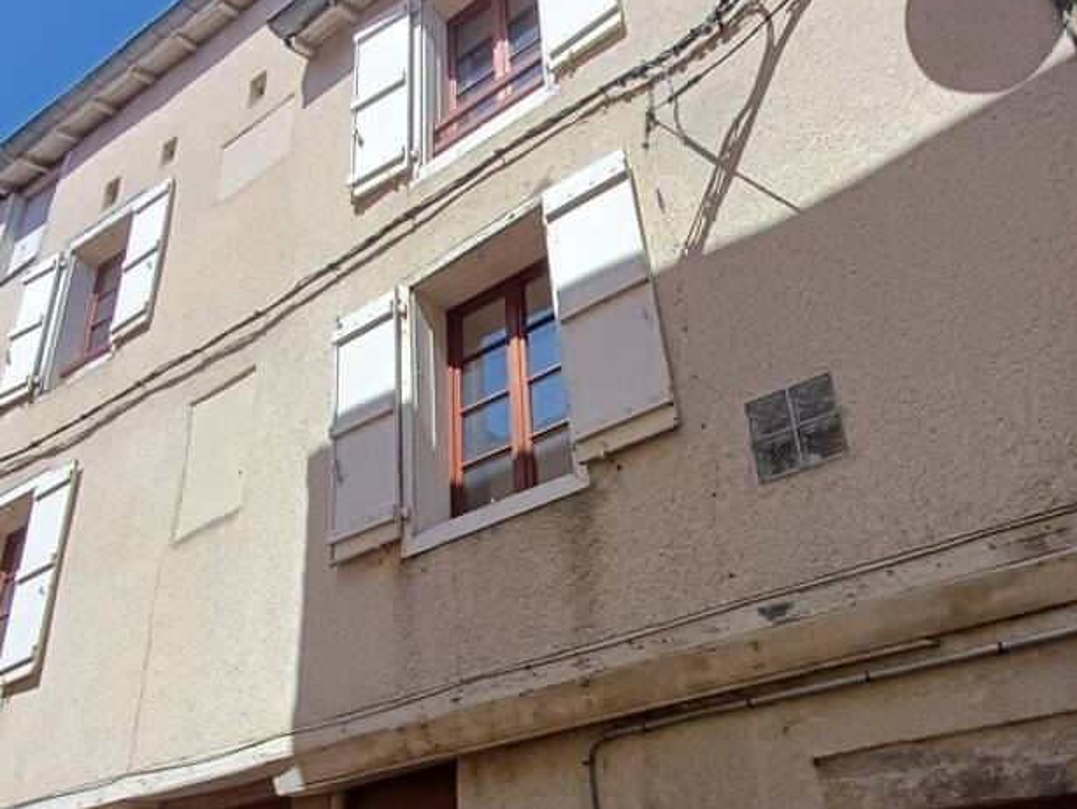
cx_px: 561
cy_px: 376
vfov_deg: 65.9
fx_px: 622
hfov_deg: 81.7
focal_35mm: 20
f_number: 2.2
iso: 40
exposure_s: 1/833
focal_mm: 1.64
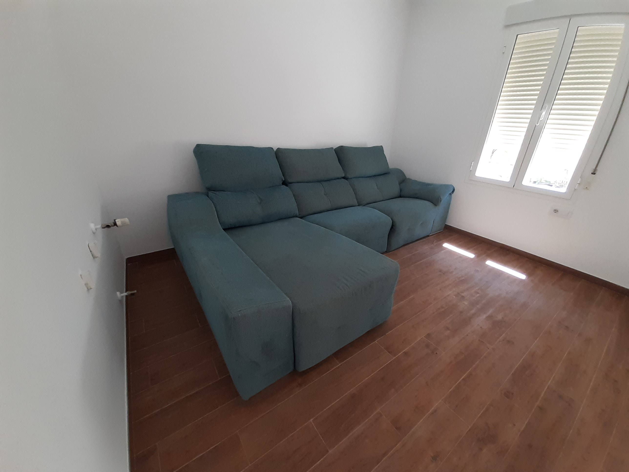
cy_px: 236
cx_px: 314
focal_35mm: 13
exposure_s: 1/50
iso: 100
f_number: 2.2
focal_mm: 1.13
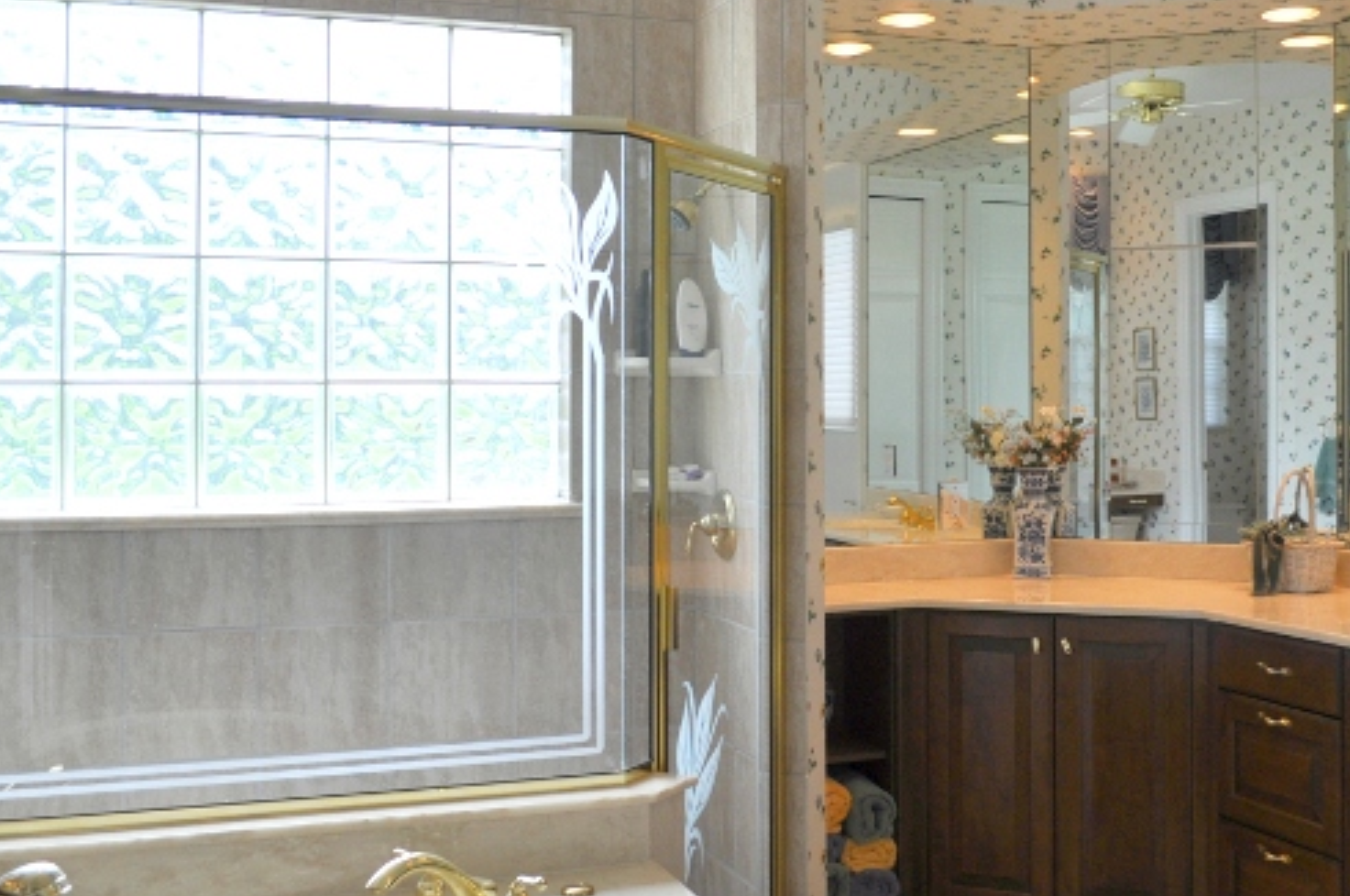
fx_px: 1648
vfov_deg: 30.3
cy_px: 350
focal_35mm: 44
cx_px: 825
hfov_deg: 44.3
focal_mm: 18
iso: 320
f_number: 5.6
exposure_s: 1/125
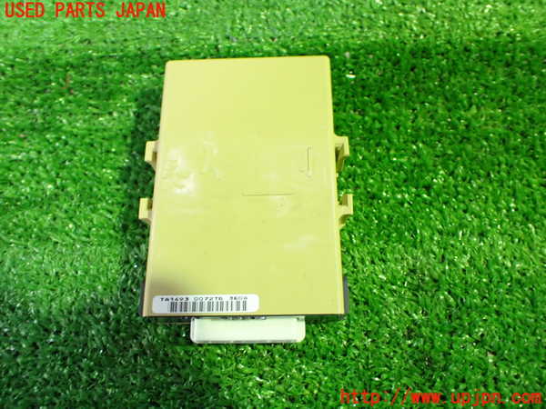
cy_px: 204
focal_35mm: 30
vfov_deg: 46.8
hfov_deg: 60.0
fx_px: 473
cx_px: 273
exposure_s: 1/30
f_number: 2.3
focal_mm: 5.4
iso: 800
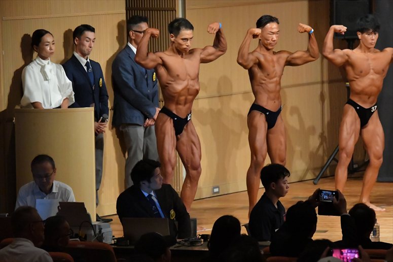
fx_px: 2619
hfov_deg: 8.6
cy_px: 131
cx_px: 196
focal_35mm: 240
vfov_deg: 5.7
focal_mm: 160
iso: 11400
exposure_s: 1/400
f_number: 5.6
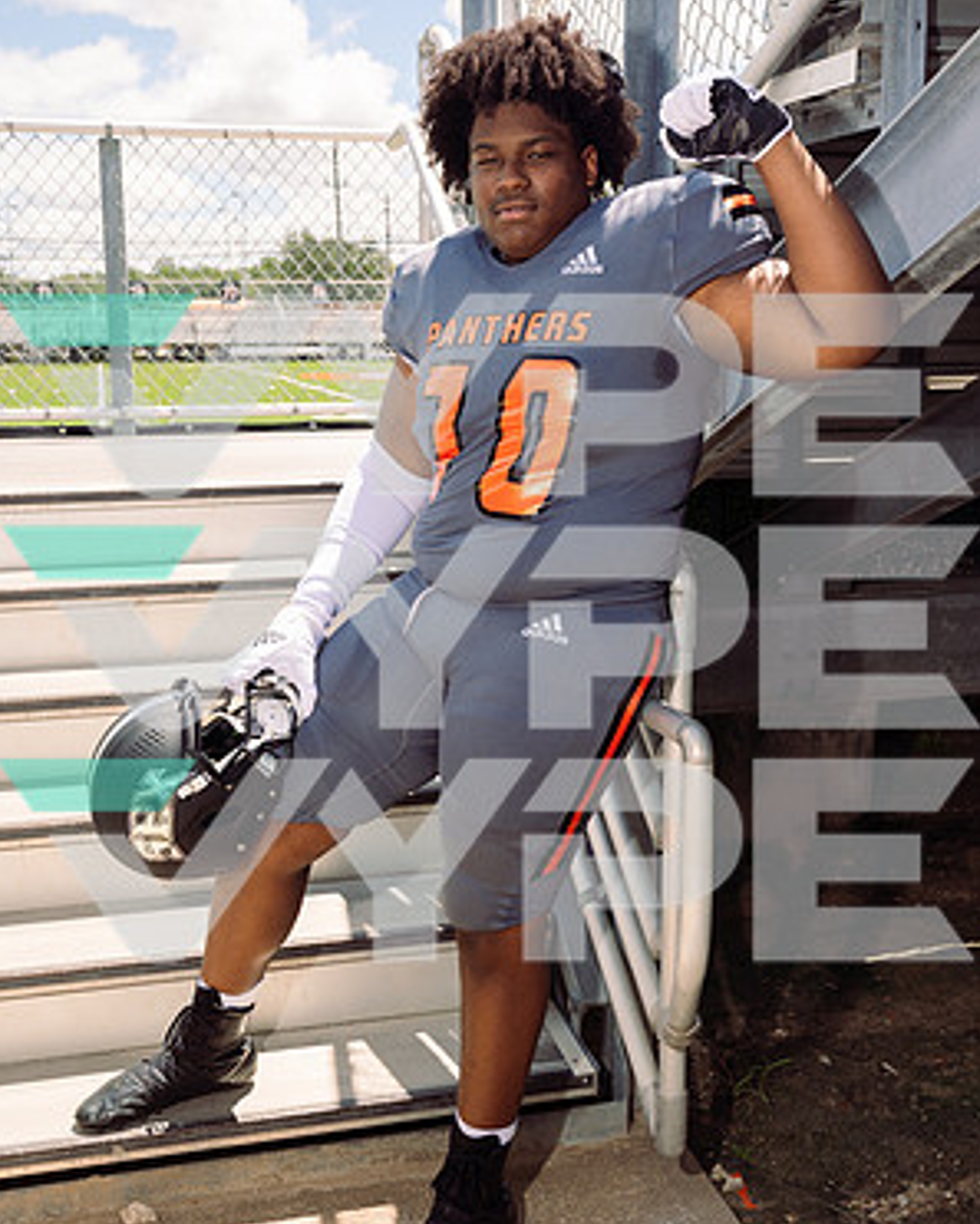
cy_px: 630
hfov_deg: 36.5
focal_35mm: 41
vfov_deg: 44.8
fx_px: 1486
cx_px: 492
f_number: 6.3
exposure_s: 1/250
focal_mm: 36
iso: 64
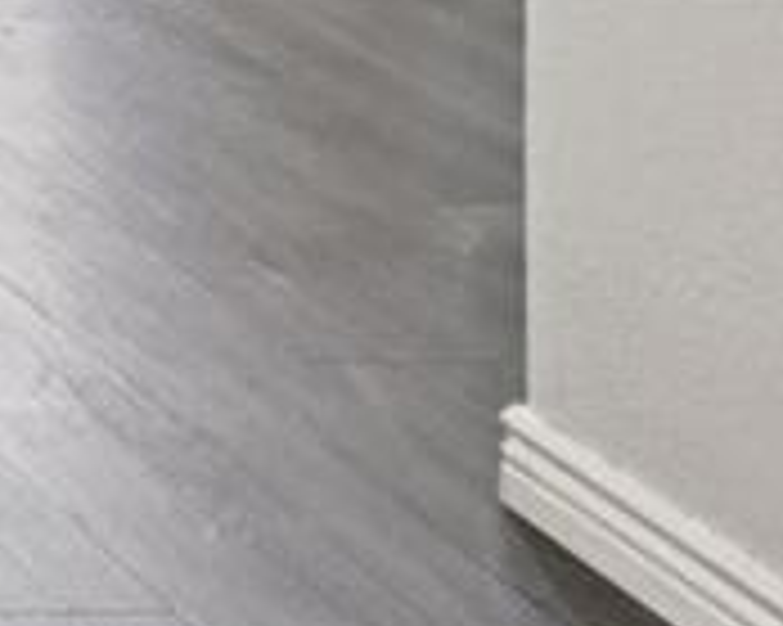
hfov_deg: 10.4
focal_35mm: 121
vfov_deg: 10.0
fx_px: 2802
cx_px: -1660
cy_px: -1157
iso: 400
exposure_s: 1/6
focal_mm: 14
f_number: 11
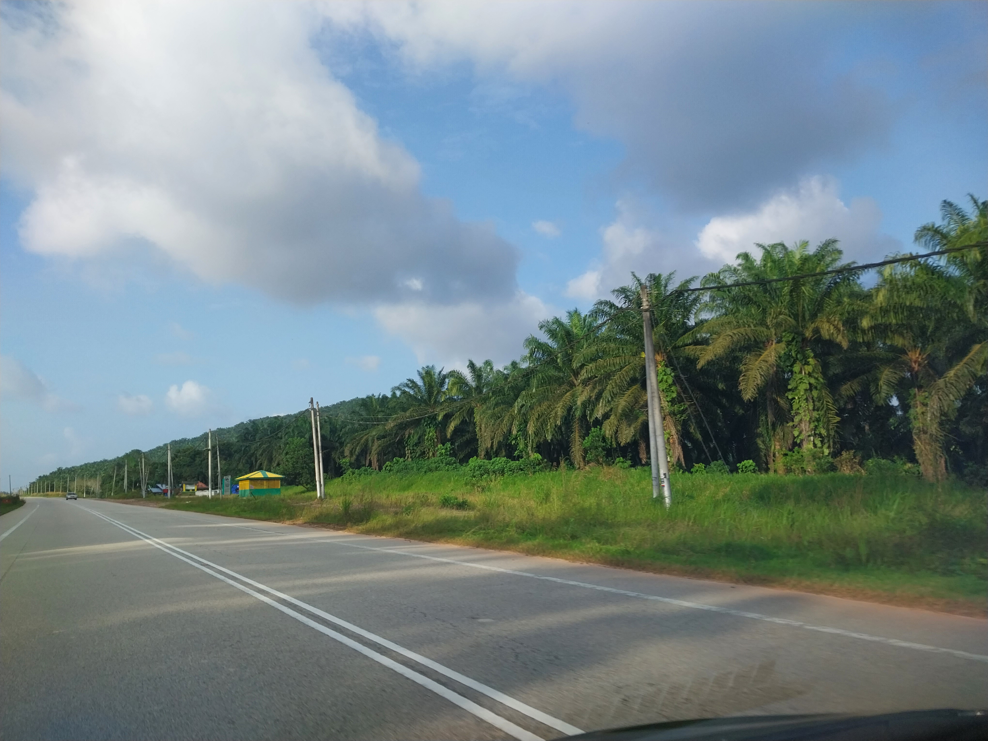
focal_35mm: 26
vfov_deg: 53.1
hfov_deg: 67.3
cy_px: 370
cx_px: 494
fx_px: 742
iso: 20
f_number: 1.8
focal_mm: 4
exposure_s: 1/458
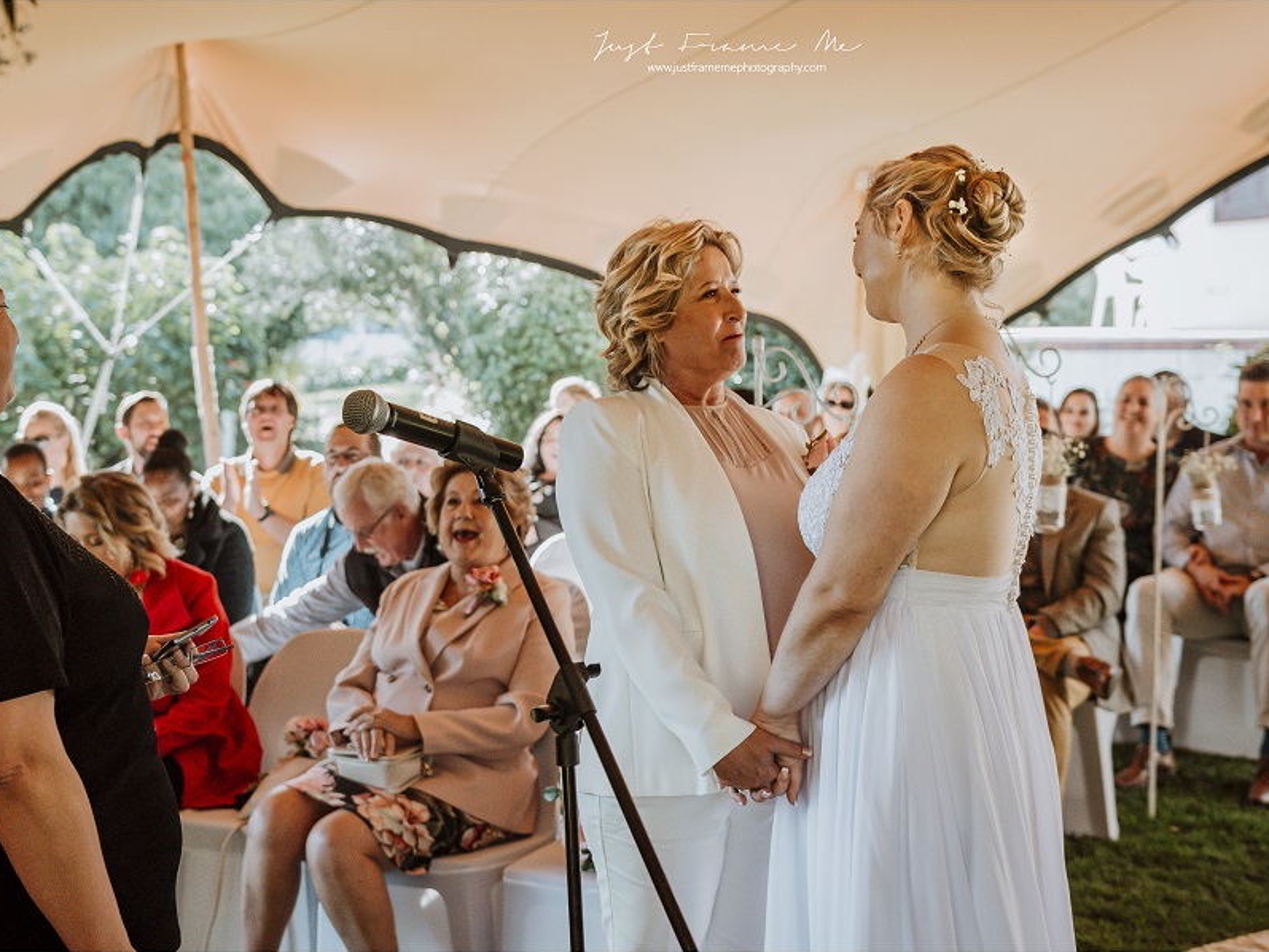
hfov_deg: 37.8
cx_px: 594
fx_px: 1853
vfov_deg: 28.8
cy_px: 476
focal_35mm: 51
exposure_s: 1/500
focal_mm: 31
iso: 1000
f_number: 2.8
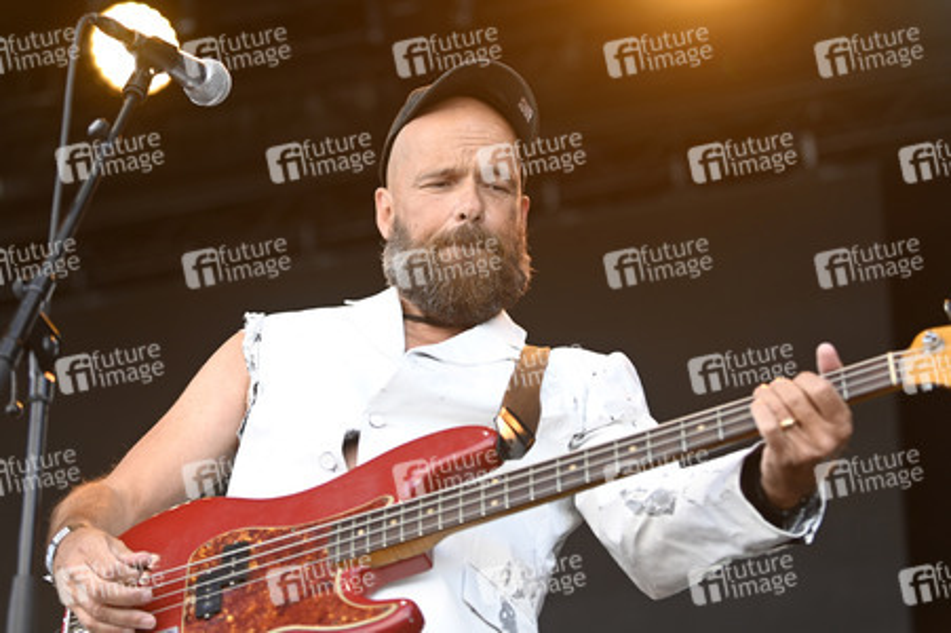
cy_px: 316
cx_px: 476
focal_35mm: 80
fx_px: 2112
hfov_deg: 25.4
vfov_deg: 17.0
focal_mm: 80
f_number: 2.8
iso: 320
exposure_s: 1/400
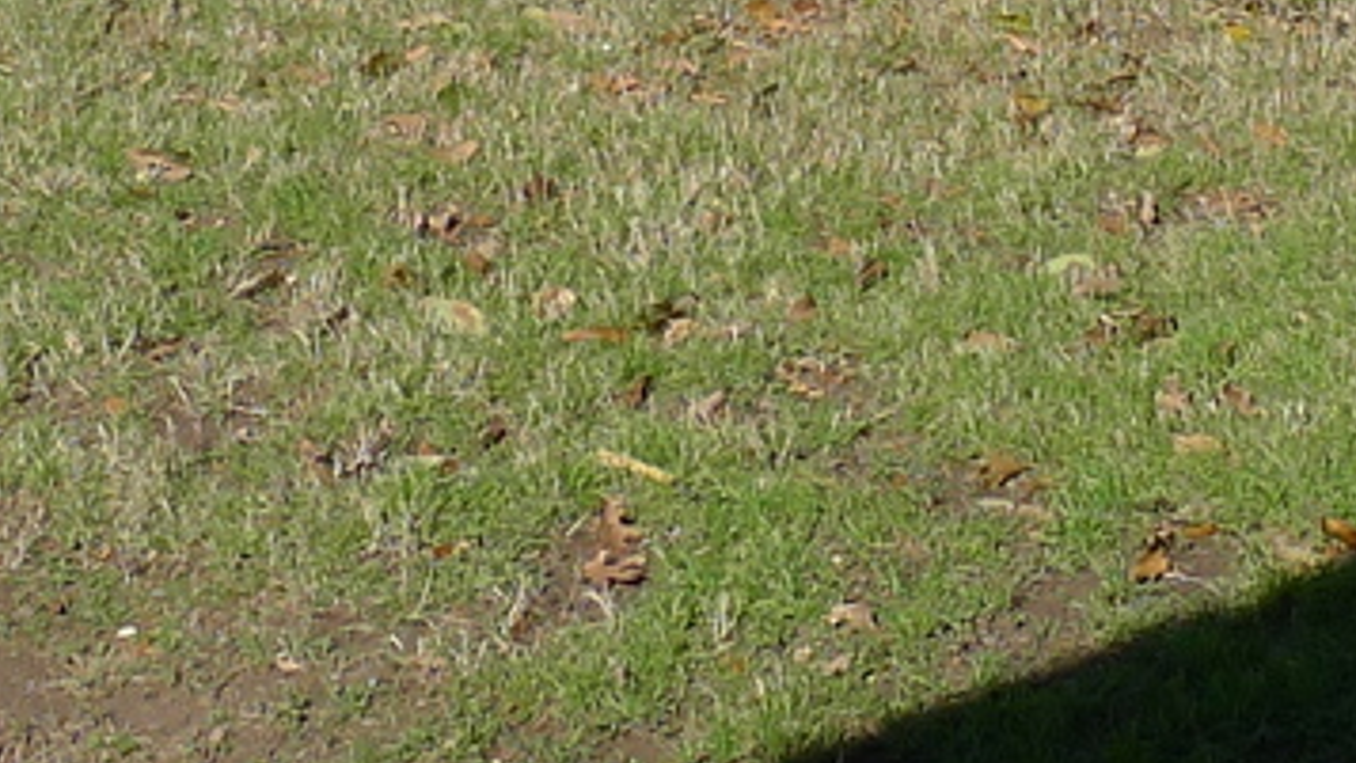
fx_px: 4100
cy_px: -725
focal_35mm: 114
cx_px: 1071
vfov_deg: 9.9
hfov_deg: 18.6
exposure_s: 1/800
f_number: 4
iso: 80
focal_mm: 5.1
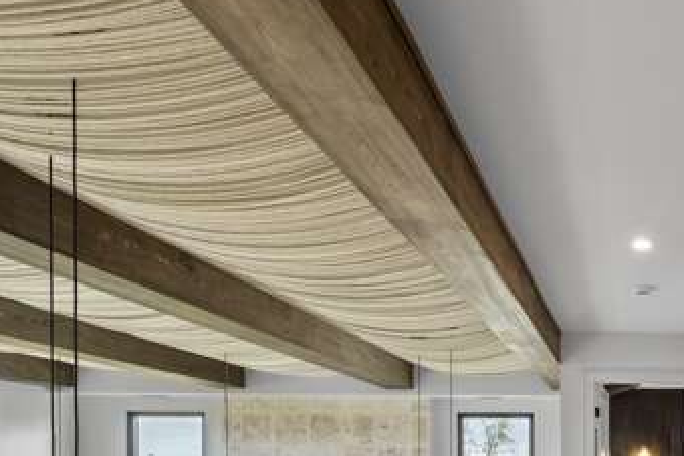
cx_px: 660
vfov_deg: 36.9
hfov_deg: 47.8
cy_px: 393
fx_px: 646
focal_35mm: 34
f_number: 6.4
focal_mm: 10
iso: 800
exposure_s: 1/15
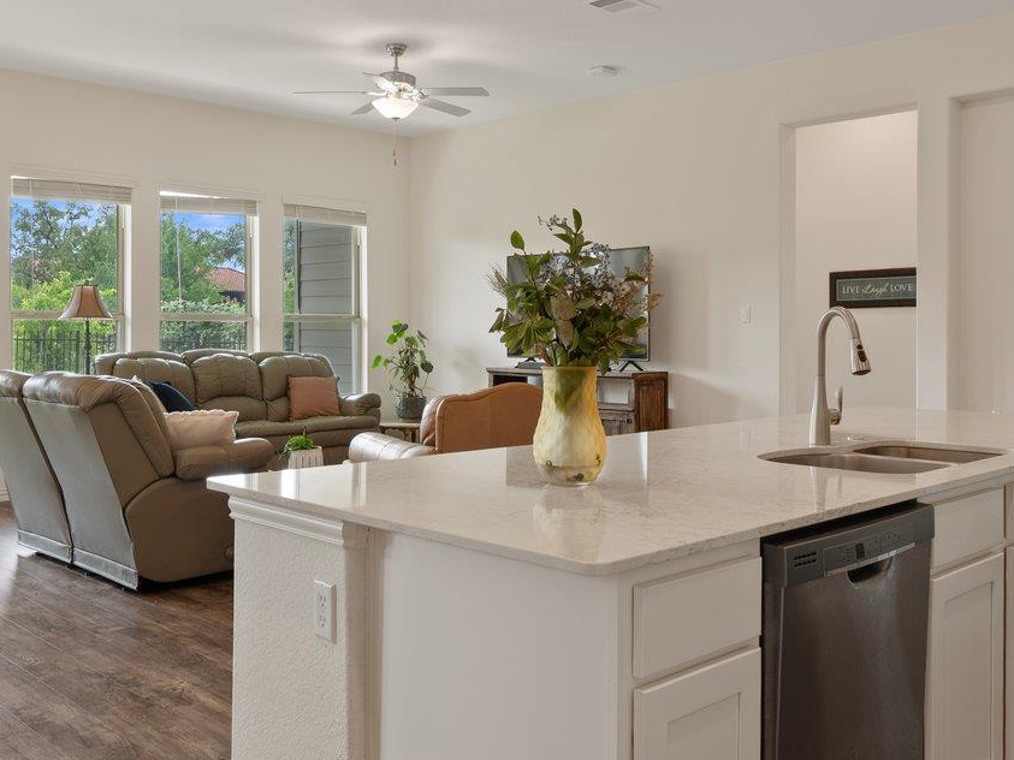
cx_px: 508
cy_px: 358
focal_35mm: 35
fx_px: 1025
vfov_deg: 40.7
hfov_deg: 52.6
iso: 100
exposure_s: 1/3
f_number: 8
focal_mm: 15
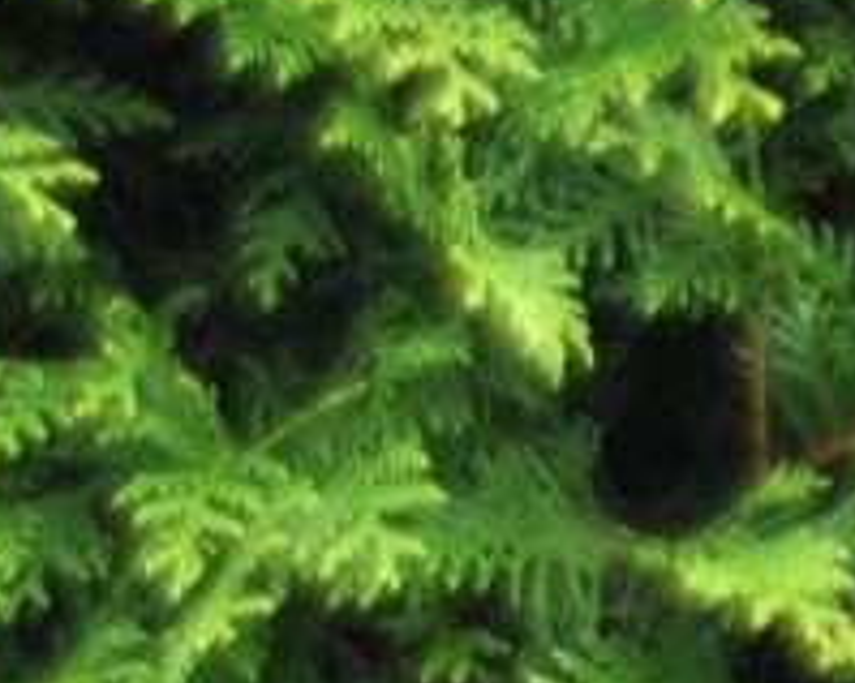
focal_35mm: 332
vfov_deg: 4.6
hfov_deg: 5.2
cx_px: 3336
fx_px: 8392
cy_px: -82
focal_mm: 29
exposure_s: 1/100
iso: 200
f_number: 5
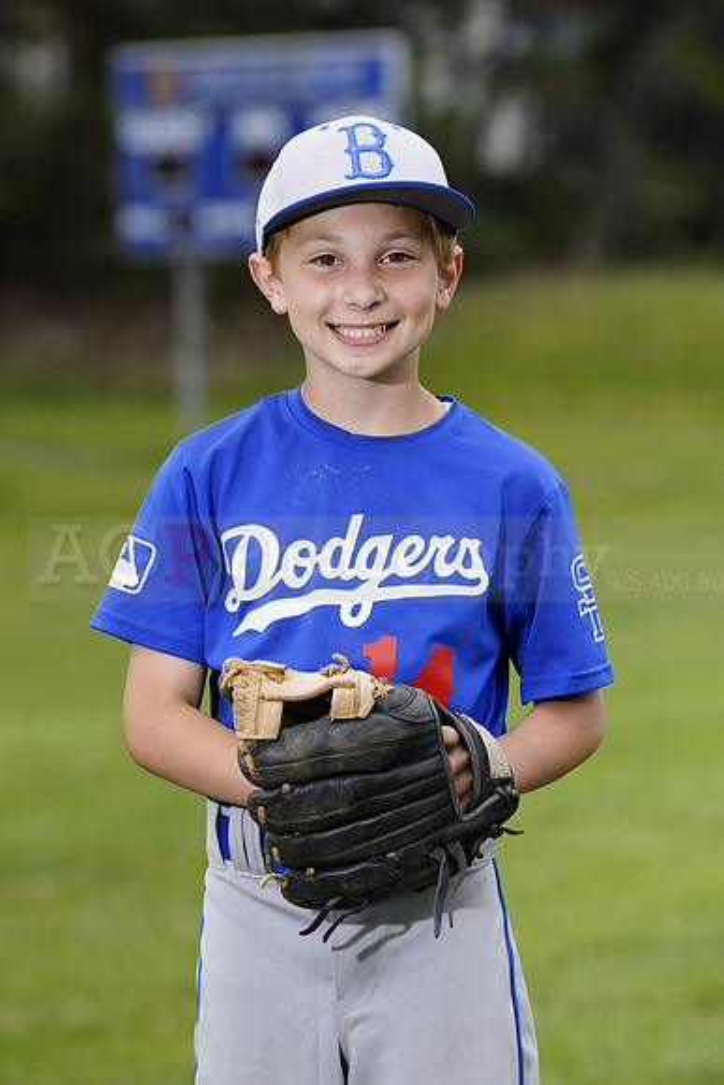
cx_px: 362
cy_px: 542
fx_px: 6029
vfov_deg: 10.3
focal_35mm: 200
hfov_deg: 6.9
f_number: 6.3
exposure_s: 1/250
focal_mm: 200
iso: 100
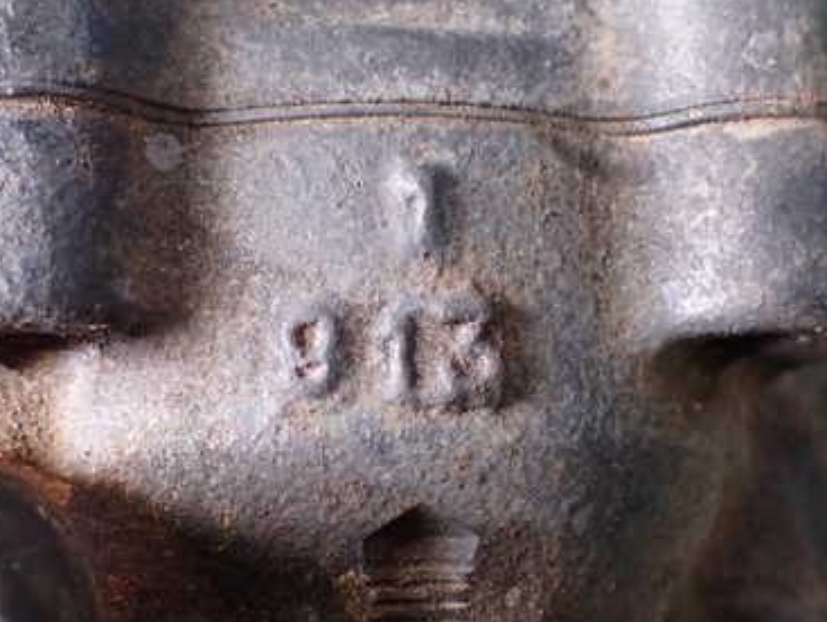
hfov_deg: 38.9
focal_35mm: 49
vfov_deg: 29.7
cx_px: 390
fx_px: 1172
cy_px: 325
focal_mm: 5.4
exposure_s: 1/125
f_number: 2.3
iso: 800
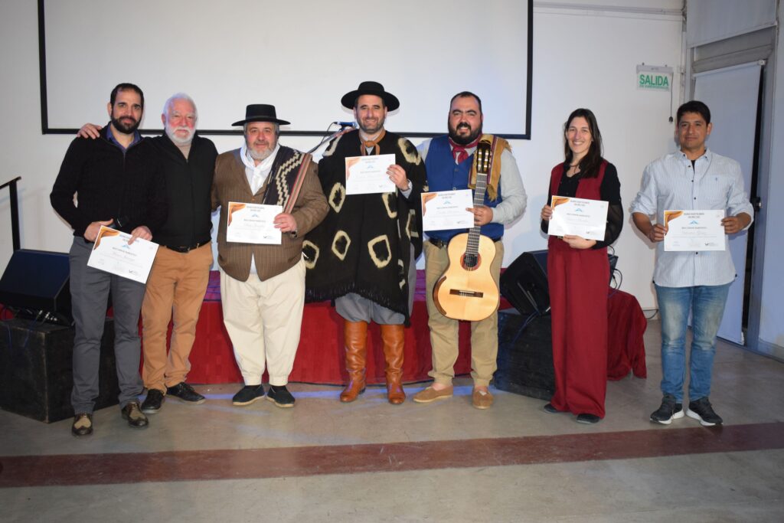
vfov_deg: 36.9
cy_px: 262
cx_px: 392
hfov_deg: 53.1
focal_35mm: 36
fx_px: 784
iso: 800
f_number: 5
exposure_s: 1/100
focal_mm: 24
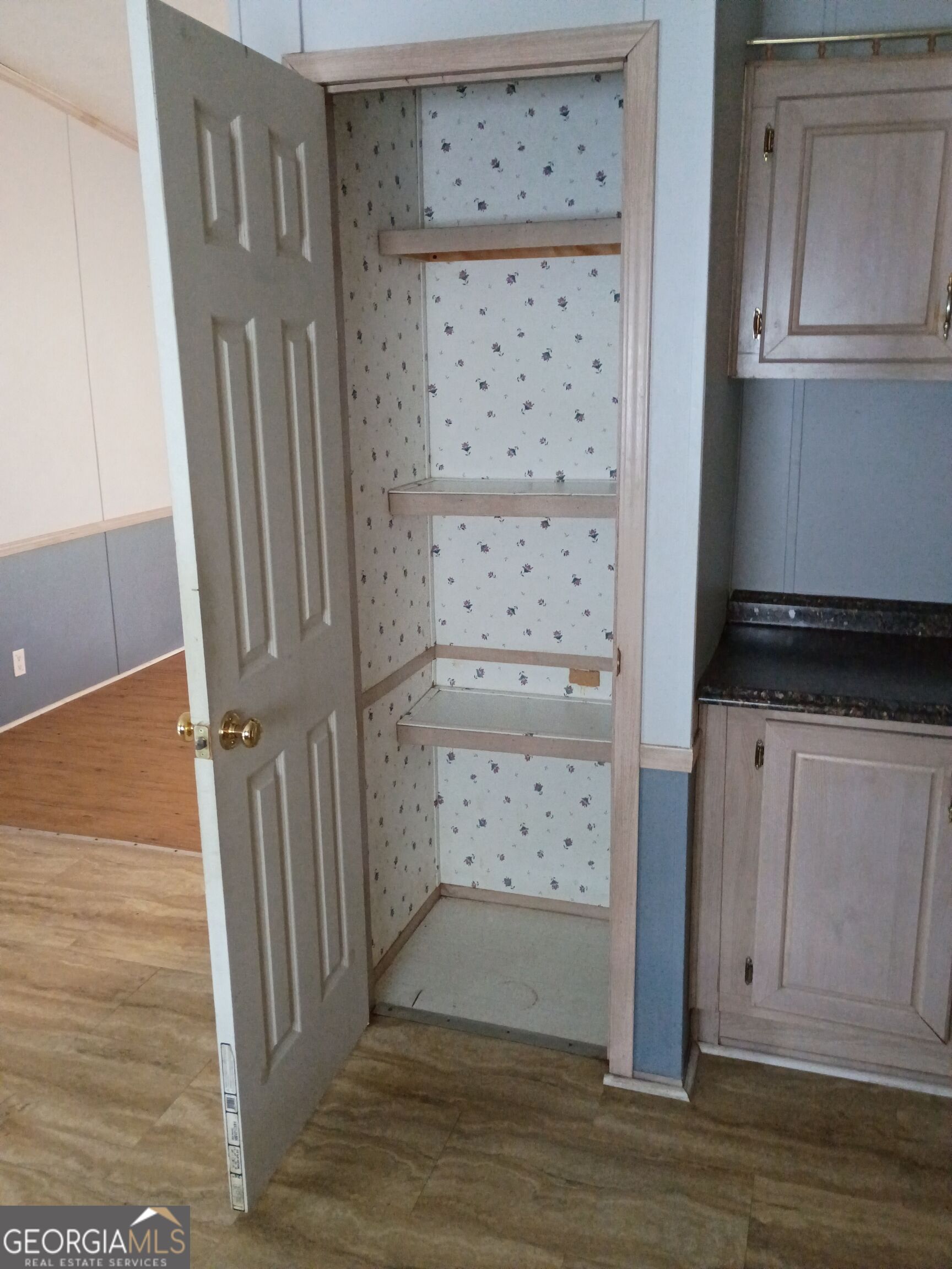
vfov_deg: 61.7
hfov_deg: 48.2
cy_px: 634
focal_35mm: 29
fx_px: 1063
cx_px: 476
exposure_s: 1/30
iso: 1617
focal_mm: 4.27
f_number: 1.8
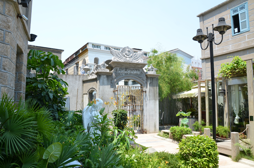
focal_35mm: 27
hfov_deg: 67.5
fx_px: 190
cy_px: 84
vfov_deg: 47.7
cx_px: 127
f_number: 8
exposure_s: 1/250
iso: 200
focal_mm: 18
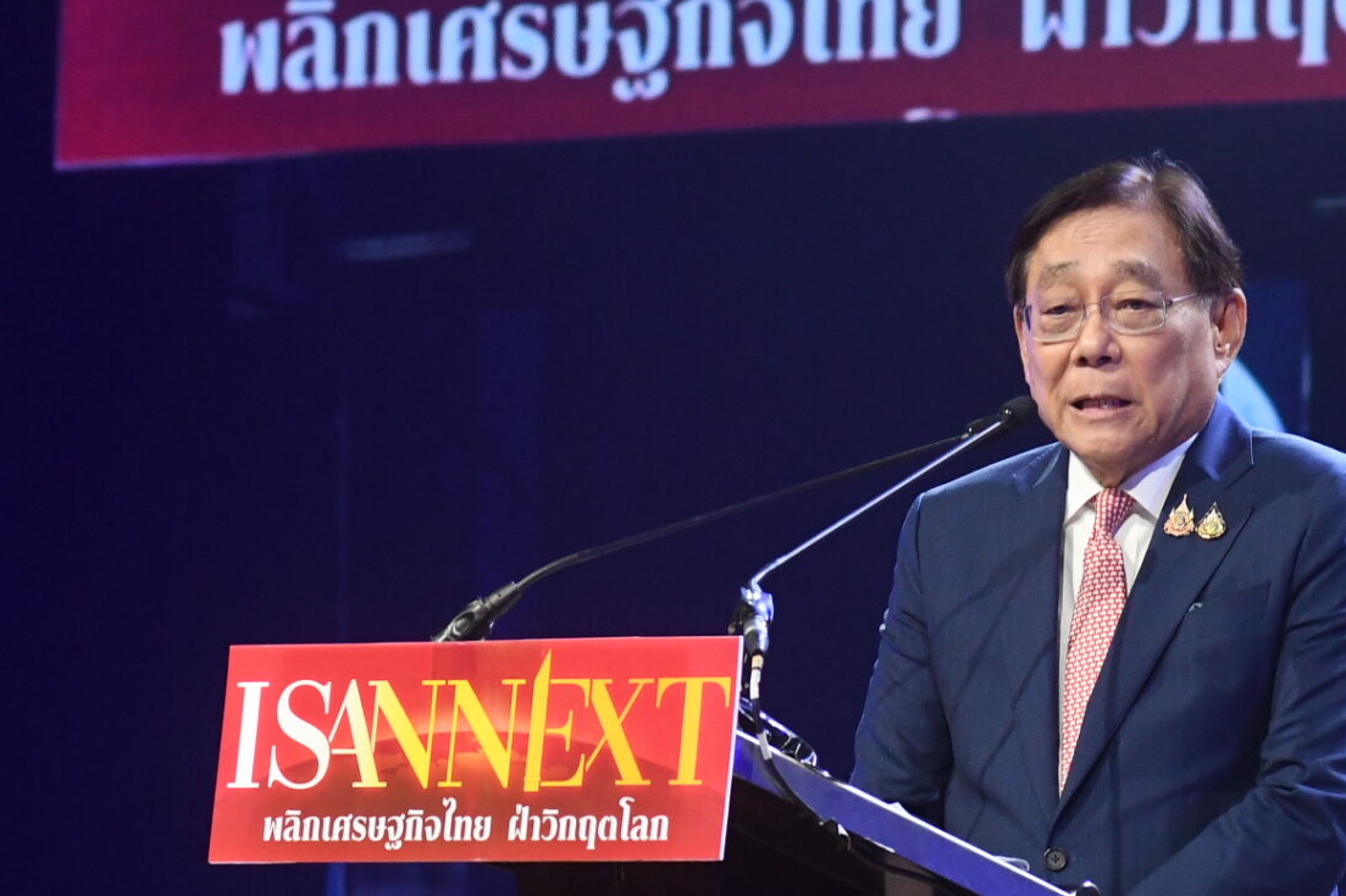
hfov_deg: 4.8
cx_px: 881
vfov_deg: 3.2
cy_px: 420
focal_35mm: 434
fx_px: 16216
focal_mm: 125
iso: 2000
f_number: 5.6
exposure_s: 1/200
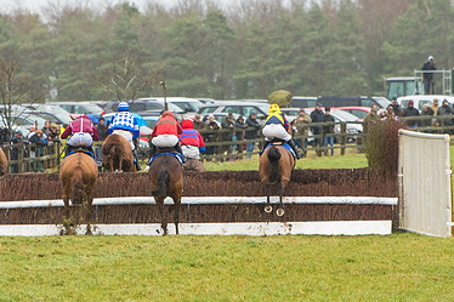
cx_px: 149
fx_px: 6466
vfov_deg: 2.7
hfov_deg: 4.0
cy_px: 170
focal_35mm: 513
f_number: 4
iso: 1000
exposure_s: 1/1000
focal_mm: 200
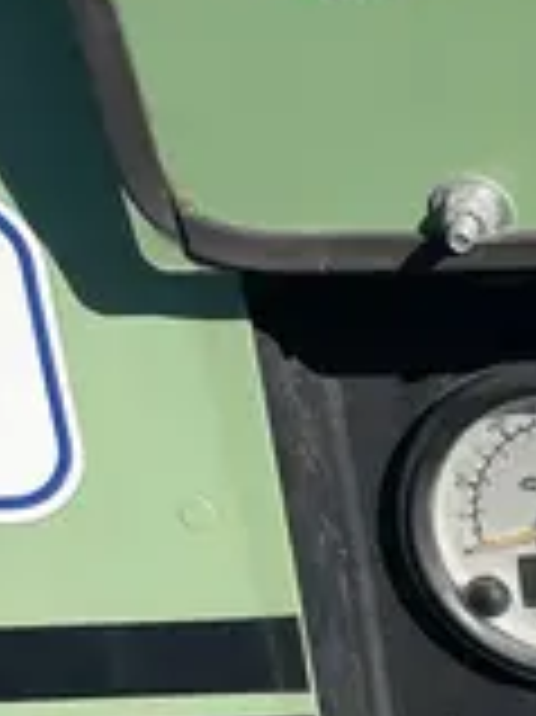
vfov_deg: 16.0
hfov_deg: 11.1
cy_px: 754
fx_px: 2481
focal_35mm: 120
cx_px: 1108
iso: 32
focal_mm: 4.2
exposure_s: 1/4651
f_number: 1.6
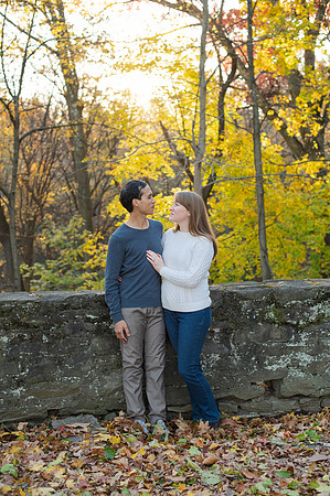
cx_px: 165
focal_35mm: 50
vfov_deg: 39.6
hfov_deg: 26.9
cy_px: 248
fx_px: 689
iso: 640
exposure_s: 1/400
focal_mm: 50
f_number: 3.5
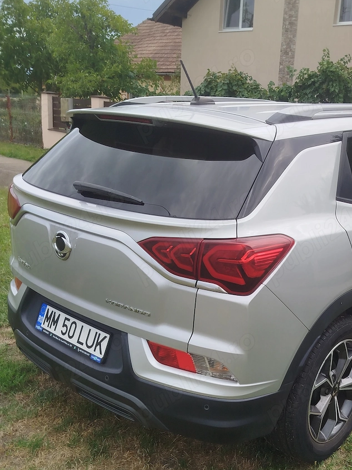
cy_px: 266
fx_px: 515
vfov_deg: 48.9
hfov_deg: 36.9
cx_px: 260
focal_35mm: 38
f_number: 1.7
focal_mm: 5.31
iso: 50
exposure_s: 1/625
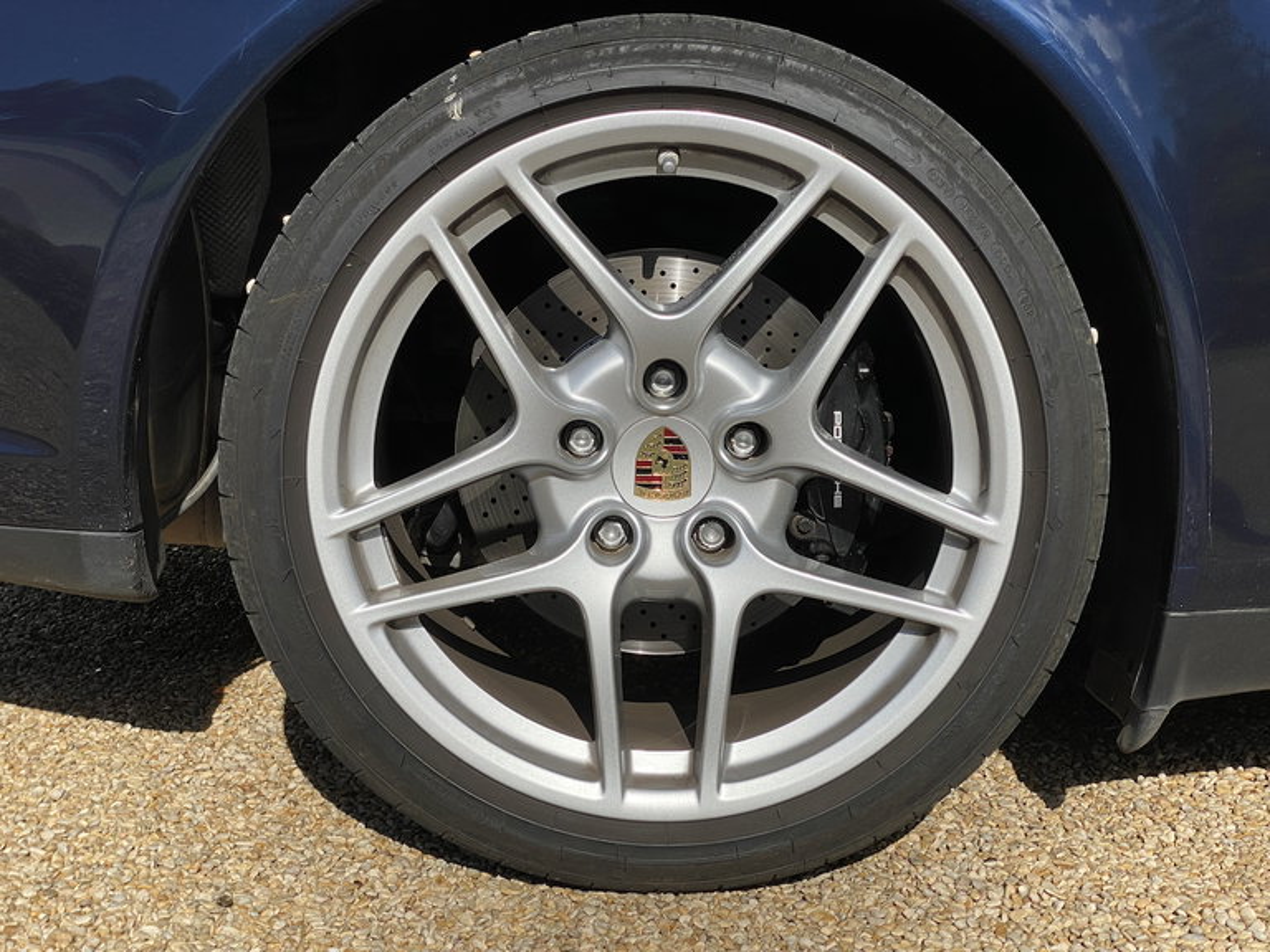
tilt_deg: -9.4
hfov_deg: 36.8
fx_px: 1908
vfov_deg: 28.0
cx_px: 635
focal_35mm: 52
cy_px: 476
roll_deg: -0.9
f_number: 2
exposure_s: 1/3425
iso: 20
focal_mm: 6
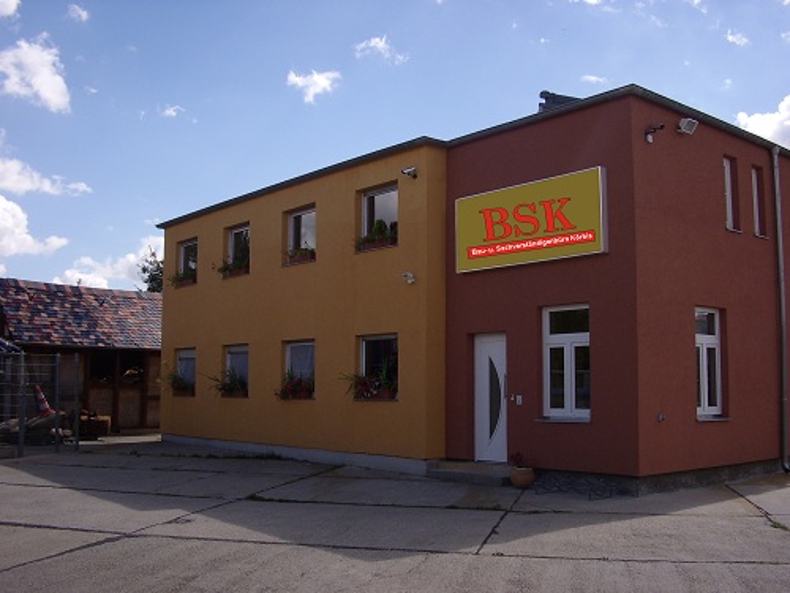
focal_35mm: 30
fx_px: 685
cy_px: 296
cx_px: 395
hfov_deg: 60.0
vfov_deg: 46.8
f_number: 4.1
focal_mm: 5.8
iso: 71
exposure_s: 1/771
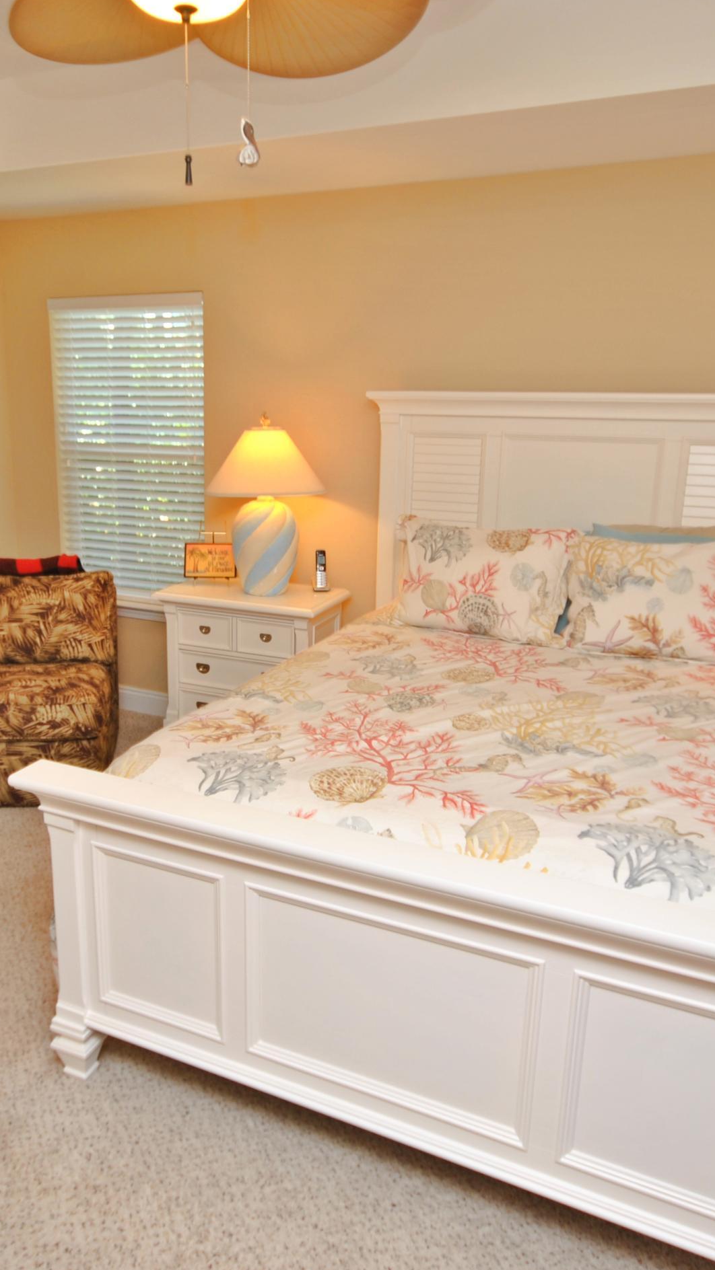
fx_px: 843
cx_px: 299
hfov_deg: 45.8
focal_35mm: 25
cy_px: 637
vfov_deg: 74.1
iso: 100
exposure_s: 1/10
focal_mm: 10
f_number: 5.6
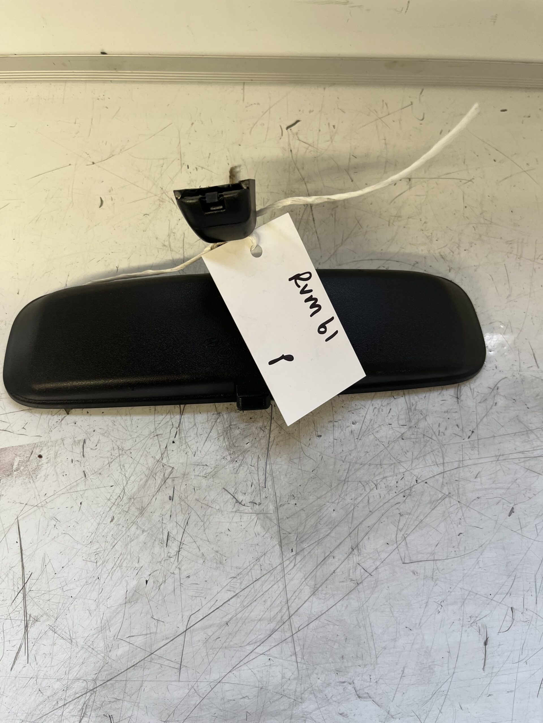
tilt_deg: -71.8
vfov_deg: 67.3
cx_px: 272
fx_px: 544
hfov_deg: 53.1
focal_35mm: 26
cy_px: 362
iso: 125
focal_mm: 5.1
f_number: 1.6
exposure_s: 1/100
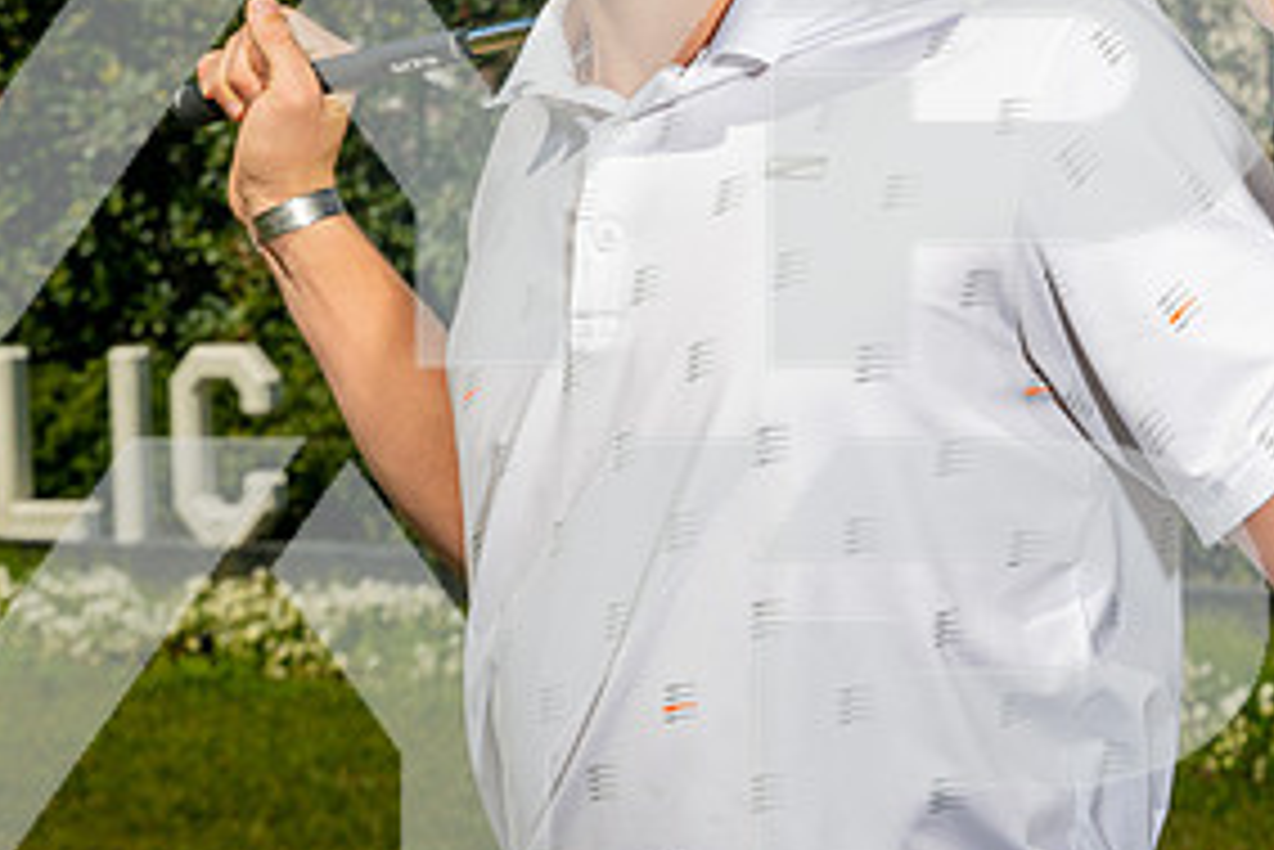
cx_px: 680
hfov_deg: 17.5
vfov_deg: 11.7
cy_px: 133
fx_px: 4142
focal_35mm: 117
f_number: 8
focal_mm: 57
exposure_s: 1/250
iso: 100
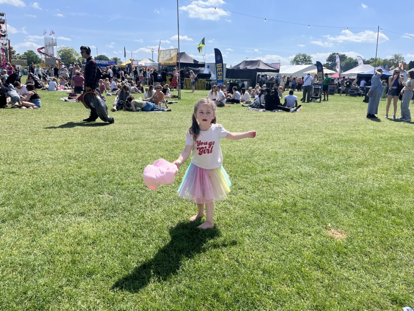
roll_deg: -2.1
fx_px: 311
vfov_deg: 53.1
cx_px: 207
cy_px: 156
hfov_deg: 67.3
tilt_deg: -12.7
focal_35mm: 26
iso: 50
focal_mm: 5.1
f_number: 1.6
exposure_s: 1/3521
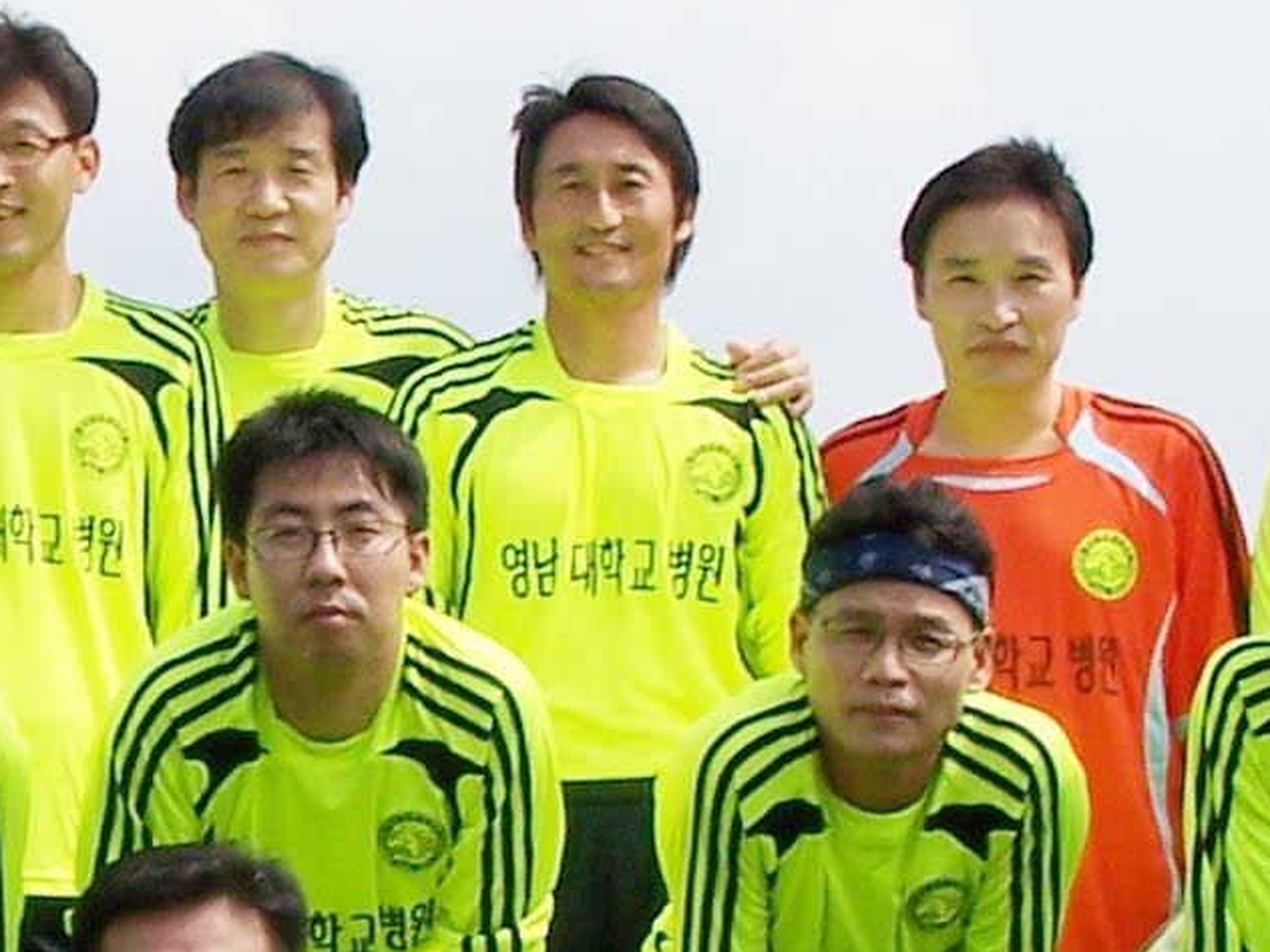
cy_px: 761
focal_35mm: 175
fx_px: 6420
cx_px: -8
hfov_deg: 11.2
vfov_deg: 8.5
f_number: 5.6
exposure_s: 1/500
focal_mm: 8
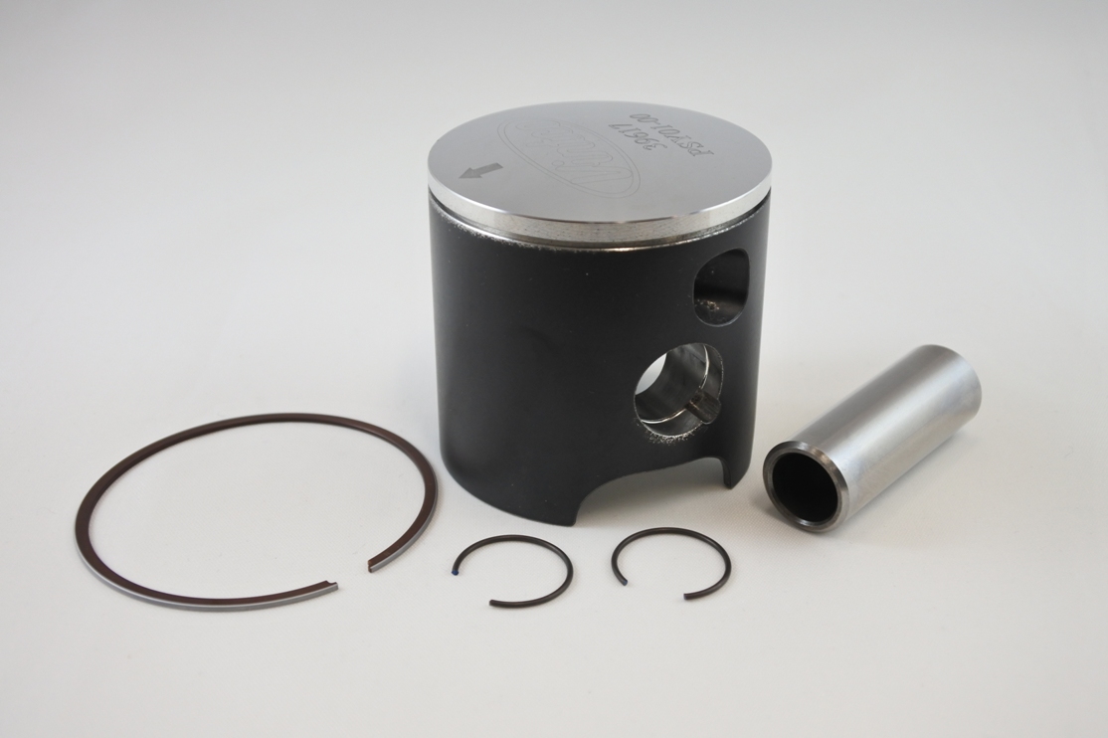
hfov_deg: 41.9
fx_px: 1446
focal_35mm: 47
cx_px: 554
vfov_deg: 28.6
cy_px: 369
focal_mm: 17.6
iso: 450
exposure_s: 1/125
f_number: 4.5
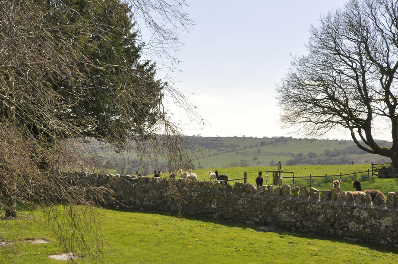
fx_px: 442
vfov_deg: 33.3
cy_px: 142
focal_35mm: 40
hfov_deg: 48.5
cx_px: 209
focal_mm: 24
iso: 200
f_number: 13
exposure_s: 1/200
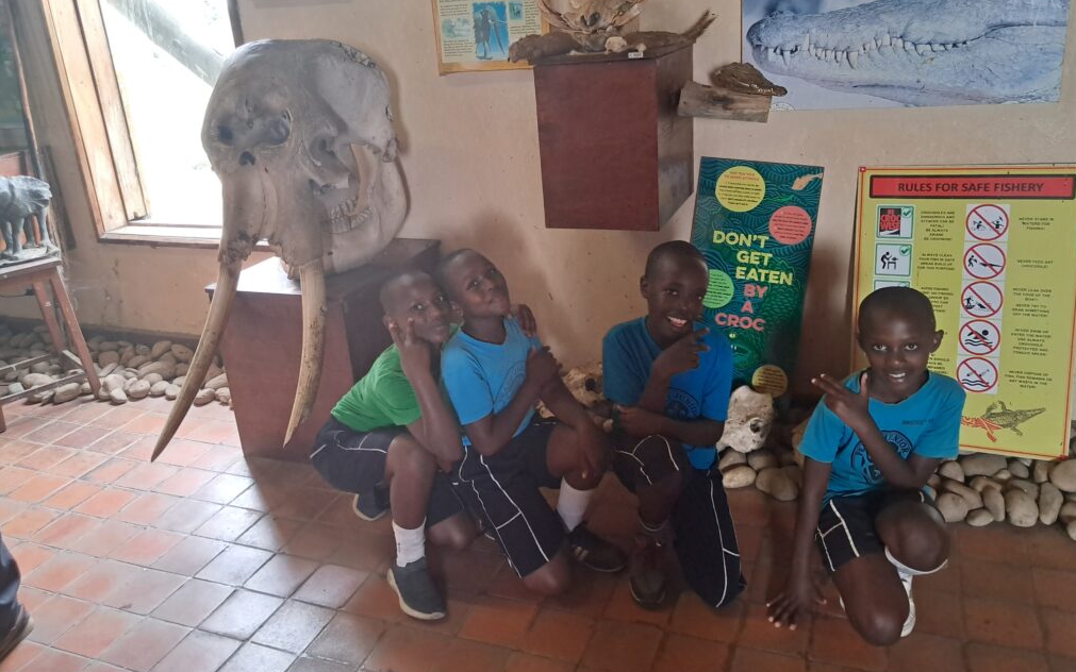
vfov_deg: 43.1
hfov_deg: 64.6
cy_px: 291
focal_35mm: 29
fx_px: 850
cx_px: 543
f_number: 1.8
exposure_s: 1/50
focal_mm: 4
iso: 640
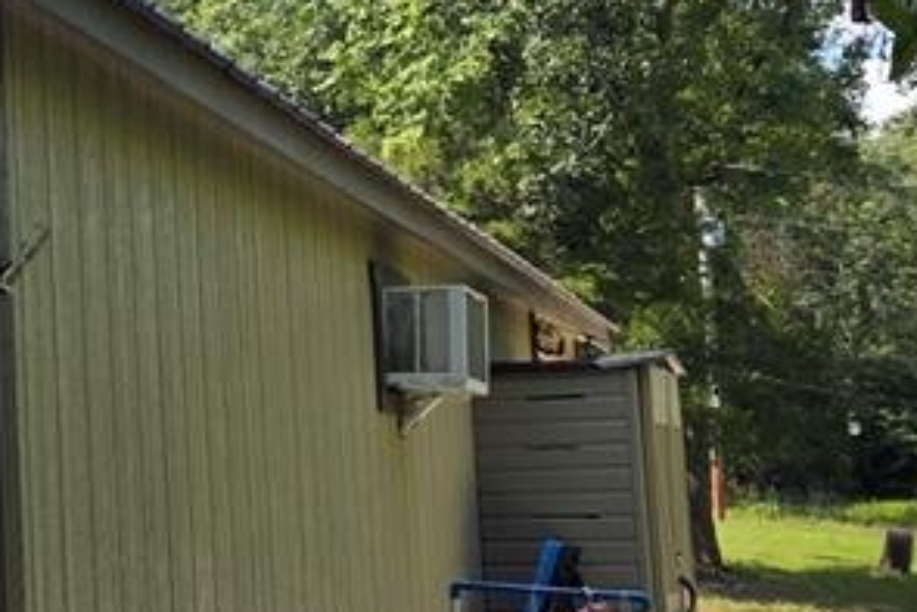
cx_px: -463
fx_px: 2115
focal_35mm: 83
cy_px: 308
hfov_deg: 20.8
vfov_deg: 16.5
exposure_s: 1/3333
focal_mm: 6.3
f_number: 1.7
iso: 80
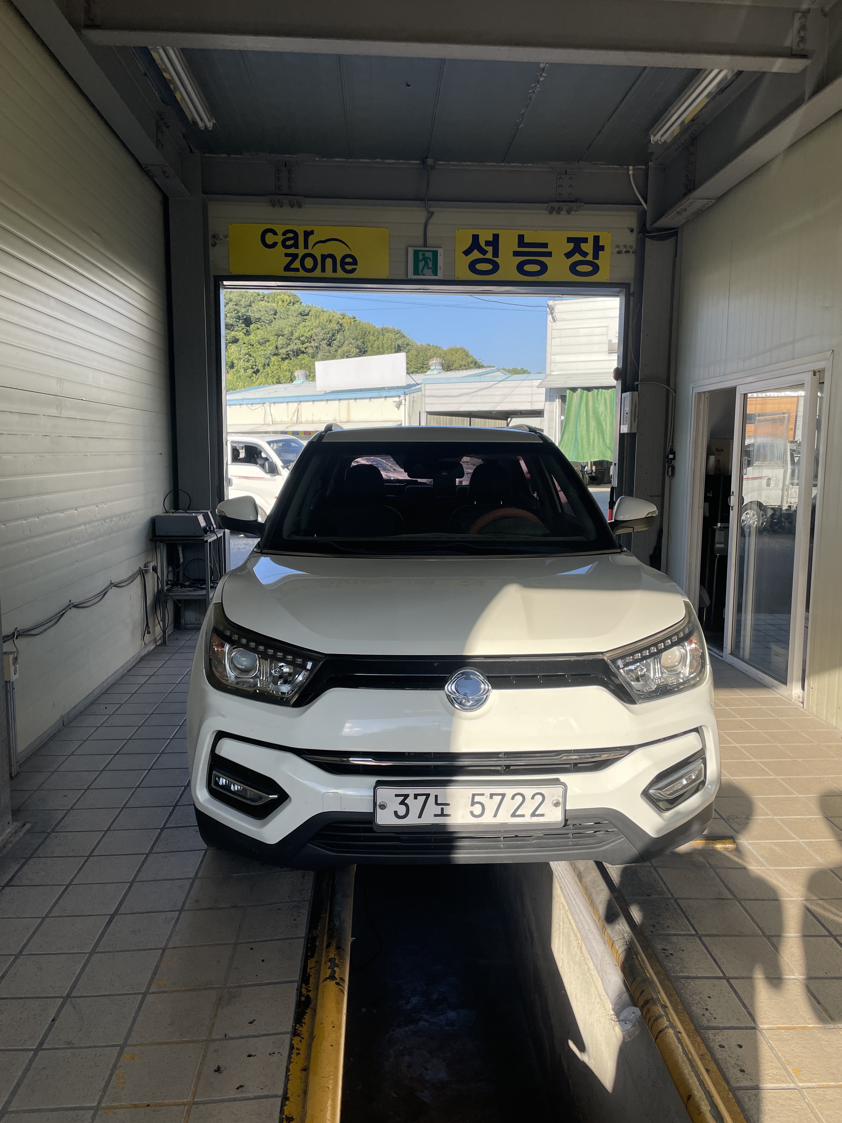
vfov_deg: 67.3
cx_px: 421
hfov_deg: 53.1
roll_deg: +0.0
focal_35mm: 26
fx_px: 843
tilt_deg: -7.7
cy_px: 562
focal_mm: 4.2
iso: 32
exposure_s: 1/1383
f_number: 1.6
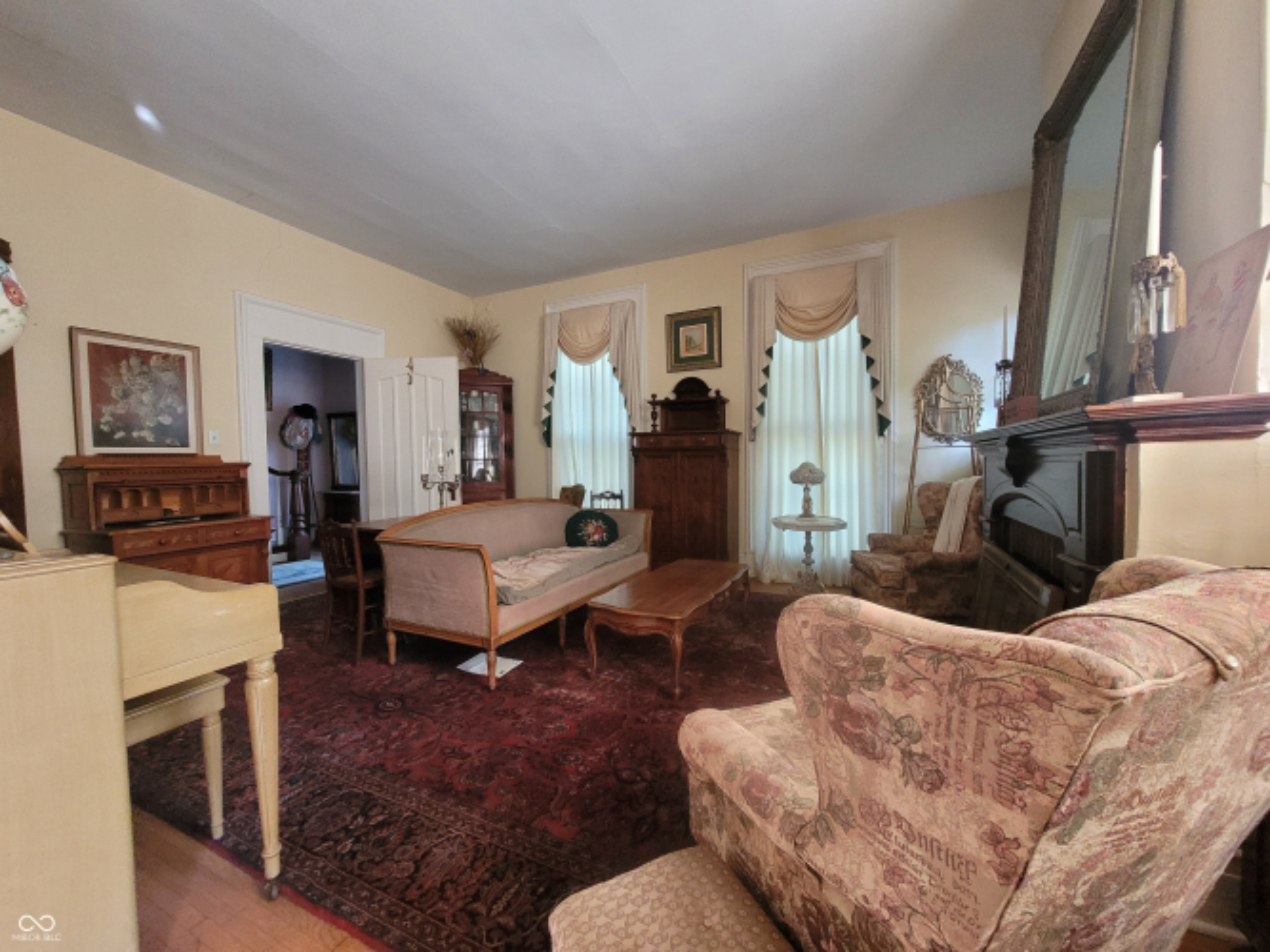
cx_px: 635
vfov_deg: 89.9
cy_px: 476
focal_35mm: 13
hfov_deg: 106.2
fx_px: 477
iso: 400
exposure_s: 1/60
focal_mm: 1.74
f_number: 2.2
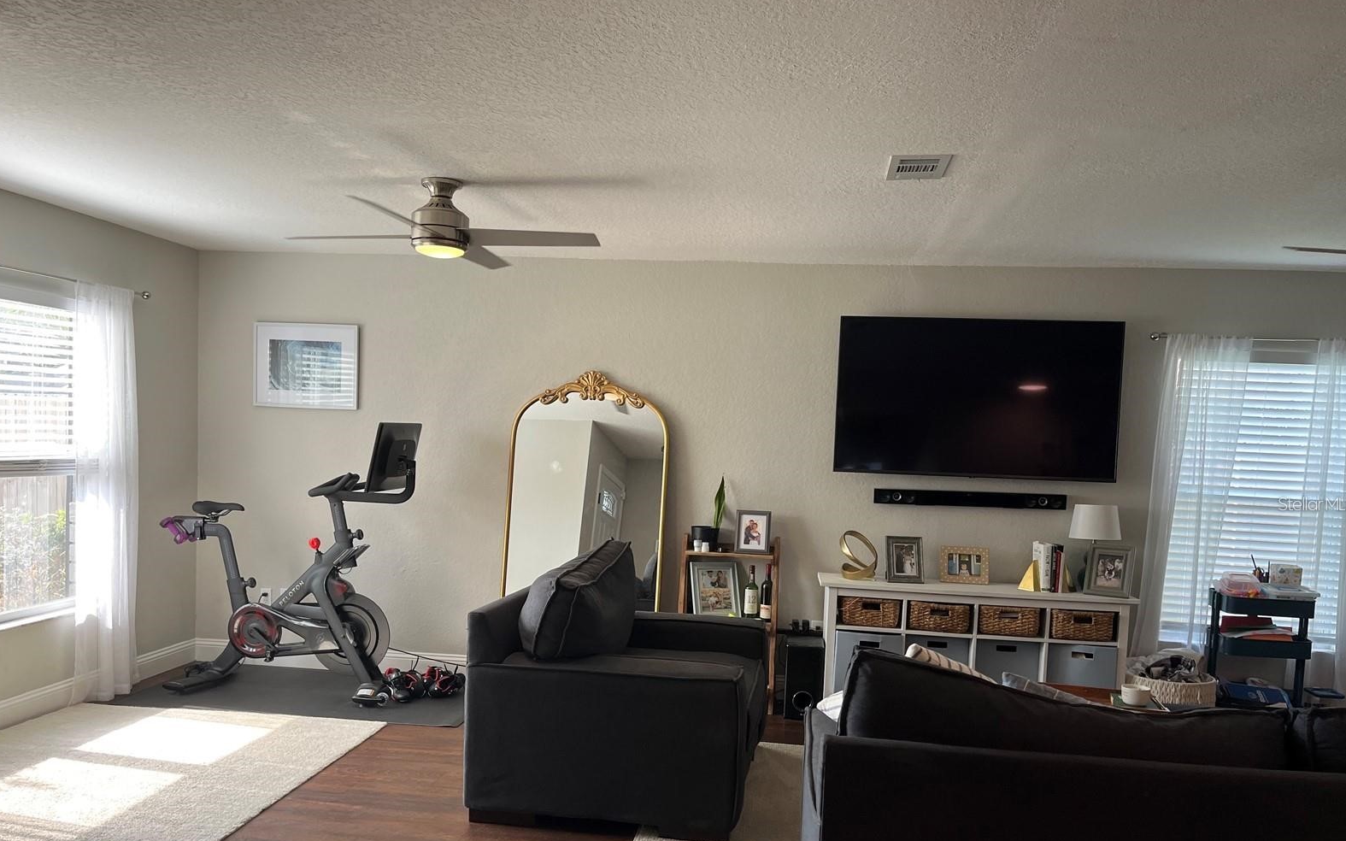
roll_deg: -1.8
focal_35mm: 28
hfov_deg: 66.5
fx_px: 1027
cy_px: 503
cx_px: 675
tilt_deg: -4.2
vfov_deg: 44.3
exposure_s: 1/120
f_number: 1.6
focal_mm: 5.1
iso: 80
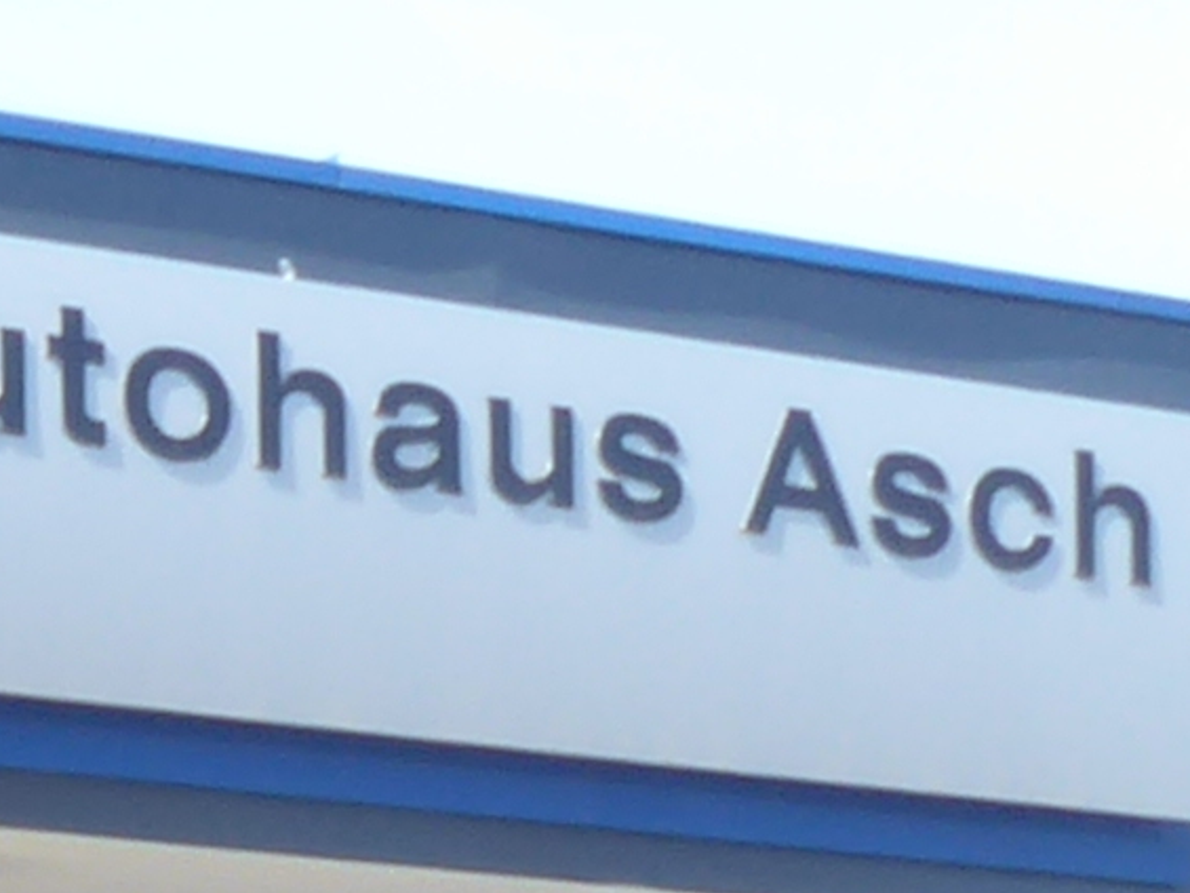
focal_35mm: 170
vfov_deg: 7.9
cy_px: 2325
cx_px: -533
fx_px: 5845
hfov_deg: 11.2
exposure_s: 1/40
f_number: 8
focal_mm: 4.3
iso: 80
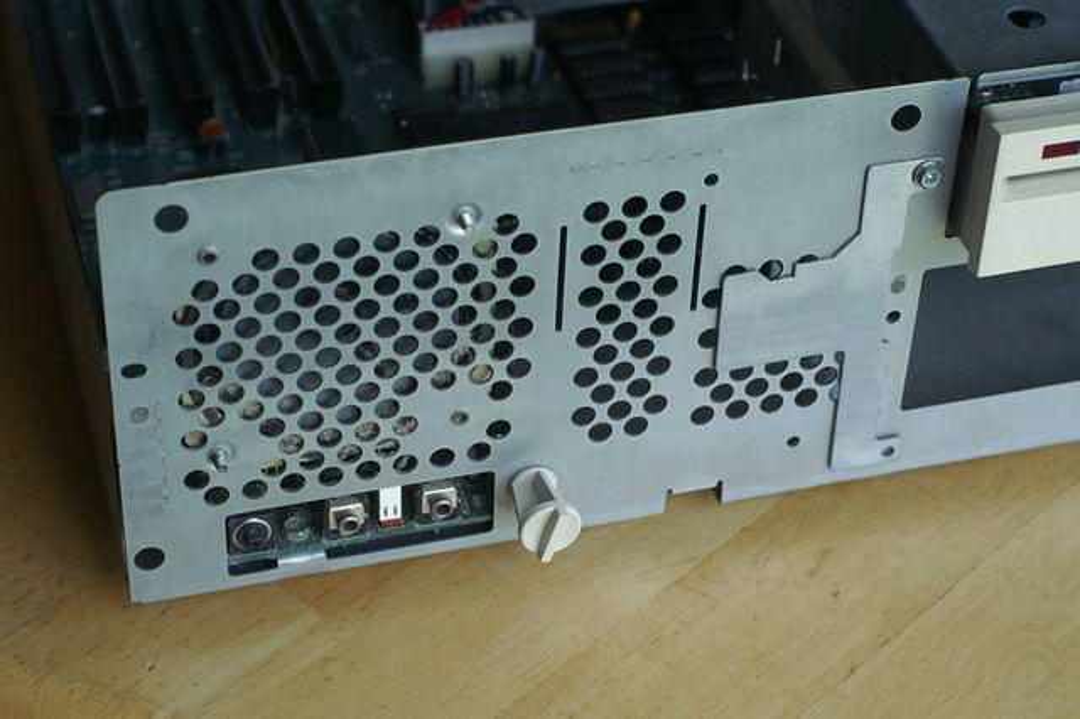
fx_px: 2249
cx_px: 540
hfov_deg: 27.0
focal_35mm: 75
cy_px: 360
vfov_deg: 18.2
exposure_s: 1/200
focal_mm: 50
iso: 800
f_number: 6.3
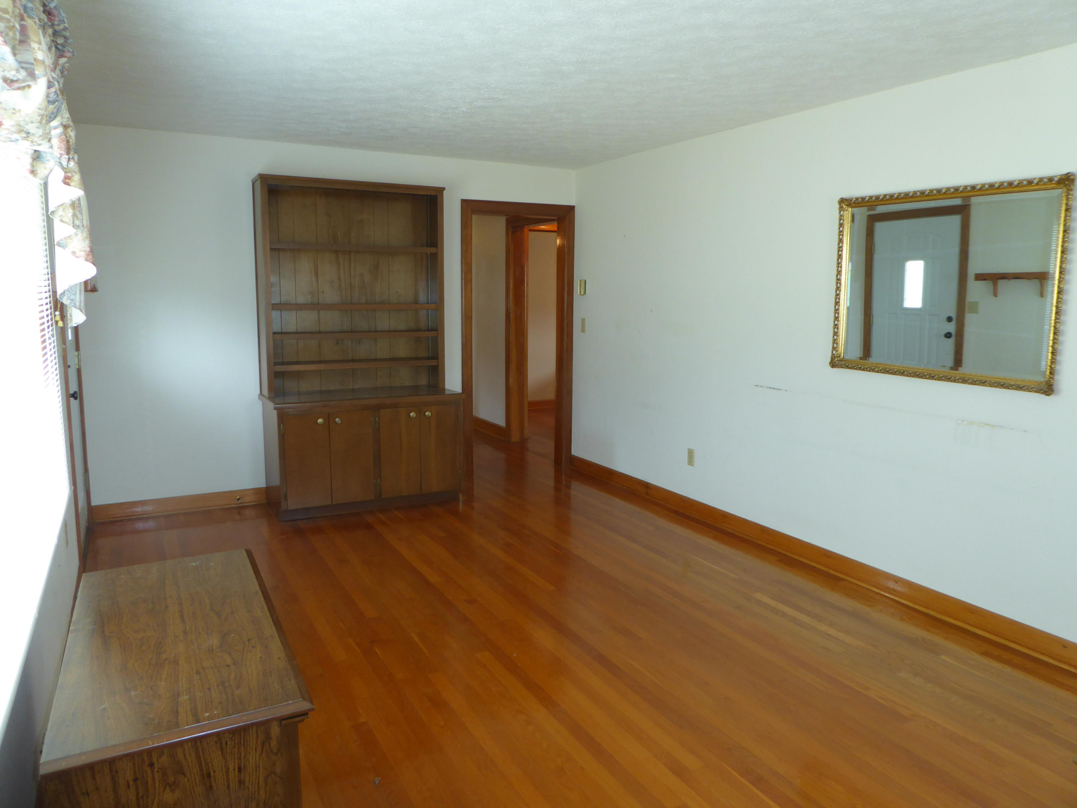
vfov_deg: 56.8
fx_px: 747
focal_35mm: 24
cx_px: 538
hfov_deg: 71.6
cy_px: 404
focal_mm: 4.3
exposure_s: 1/8
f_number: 3.3
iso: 100
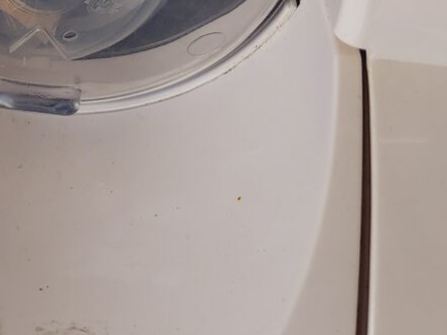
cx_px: 9
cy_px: -28
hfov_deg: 25.8
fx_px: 930
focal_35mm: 72
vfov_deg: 19.6
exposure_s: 1/226
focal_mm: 4.6
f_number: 2
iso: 50
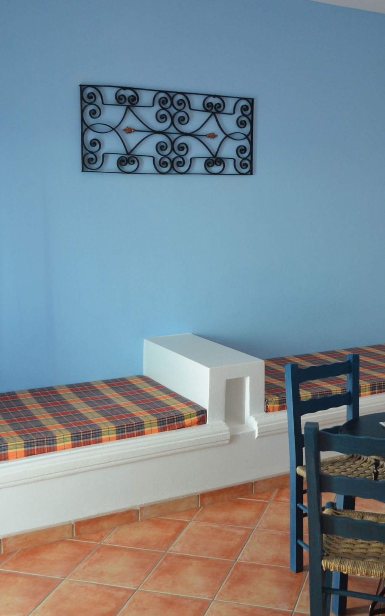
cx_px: 260
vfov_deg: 47.2
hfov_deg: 30.3
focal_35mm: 42
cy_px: 307
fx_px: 705
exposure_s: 1/50
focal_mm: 18
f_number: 3.5
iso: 800
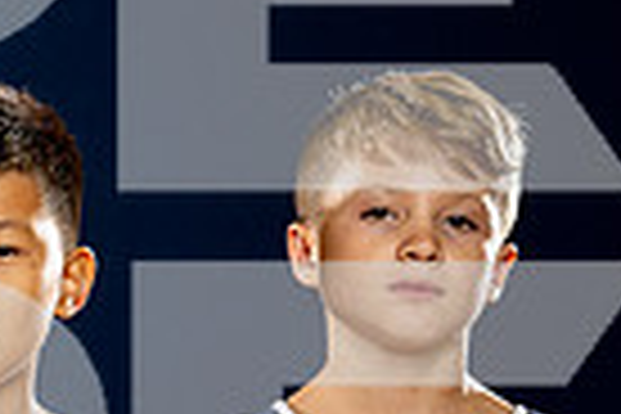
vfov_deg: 7.1
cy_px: 487
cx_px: -522
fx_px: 3312
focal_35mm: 192
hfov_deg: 10.1
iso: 800
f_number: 5.6
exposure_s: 1/250
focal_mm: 44
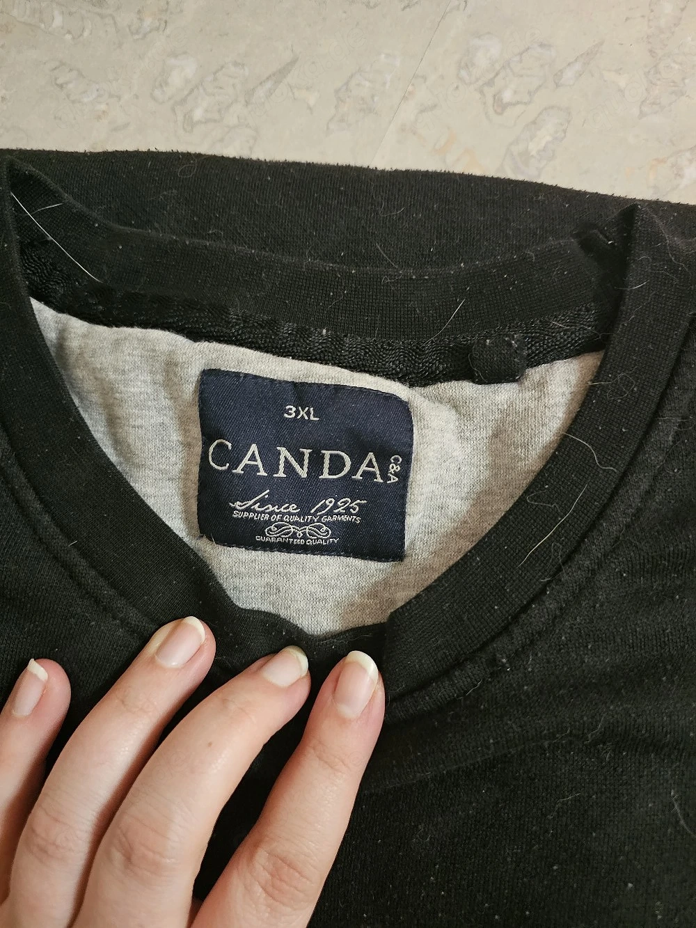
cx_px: 348
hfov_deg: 58.9
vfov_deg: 73.9
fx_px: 616
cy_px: 464
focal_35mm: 23
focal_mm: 6.3
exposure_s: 1/26.5
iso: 800
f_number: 1.7
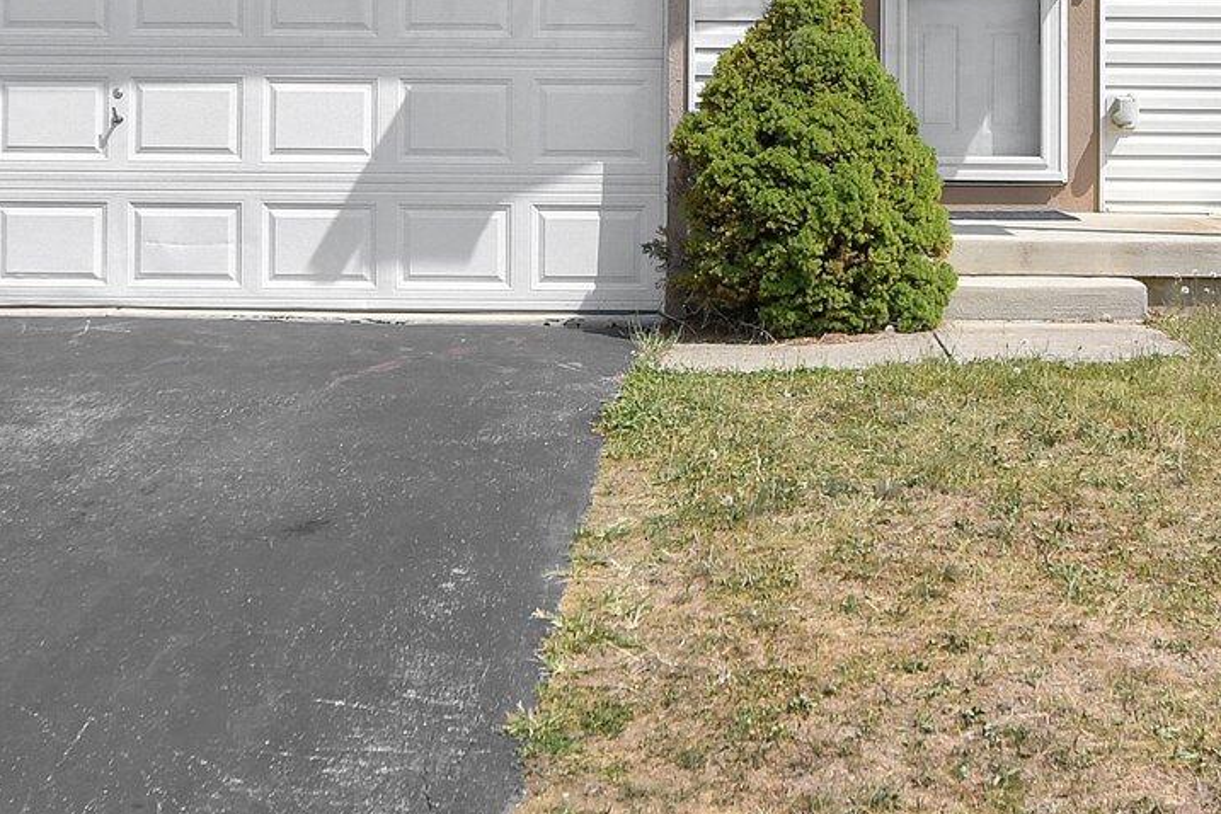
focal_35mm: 60
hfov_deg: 33.4
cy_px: 1
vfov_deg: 21.8
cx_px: 596
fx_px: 2035
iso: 640
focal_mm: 14
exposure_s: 1/2000
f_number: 7.1
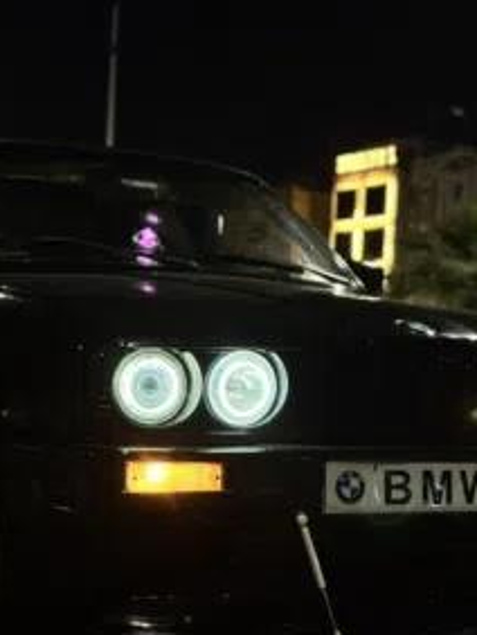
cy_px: 444
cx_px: 315
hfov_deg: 21.6
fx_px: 1247
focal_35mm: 68
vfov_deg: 28.3
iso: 125
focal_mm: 6.76
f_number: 1.78
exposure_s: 1/50
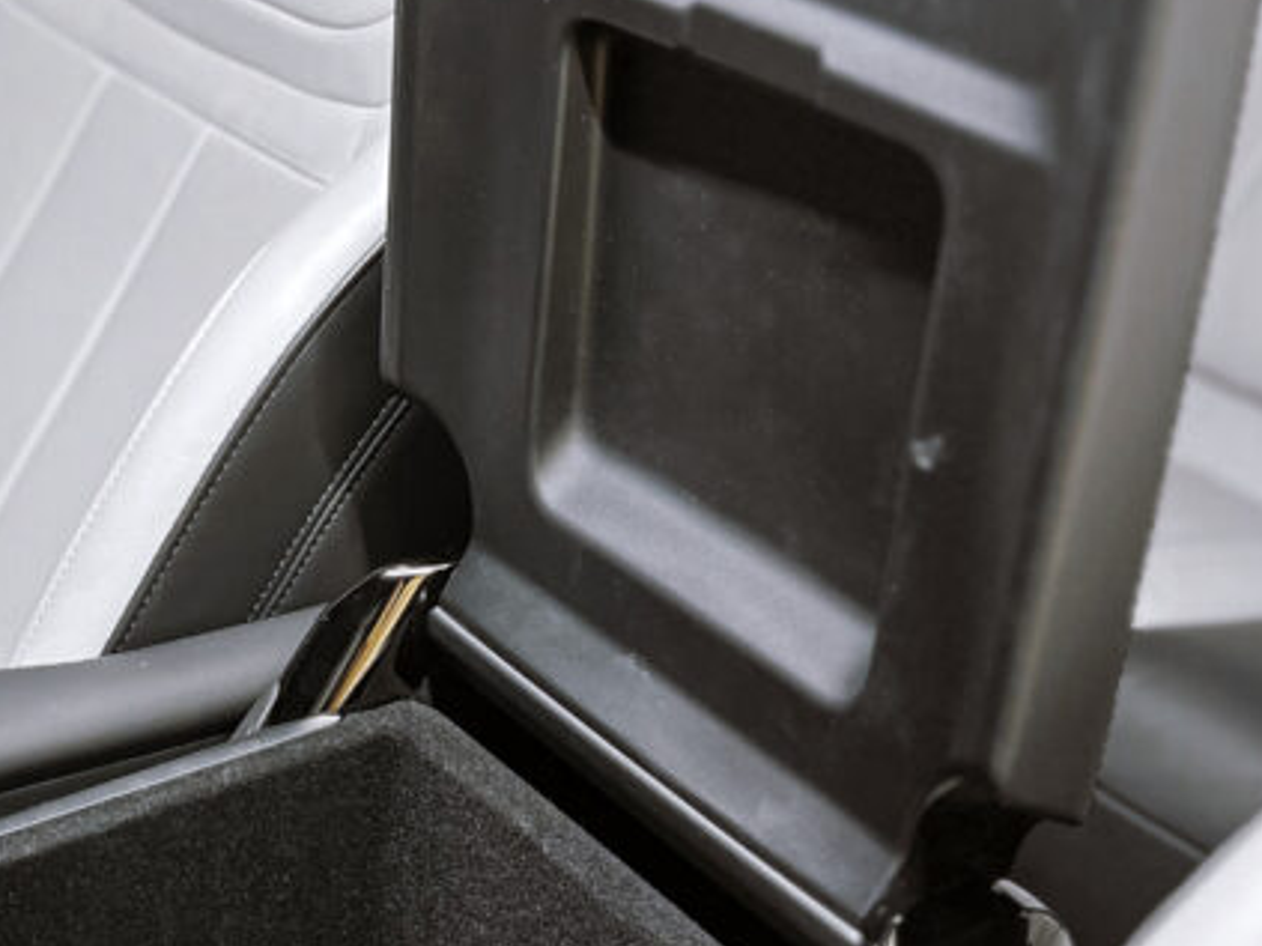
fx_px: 2296
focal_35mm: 63
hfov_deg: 29.2
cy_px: 552
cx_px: 81
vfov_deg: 23.2
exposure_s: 1/60
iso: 160
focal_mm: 5.7
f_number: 1.5
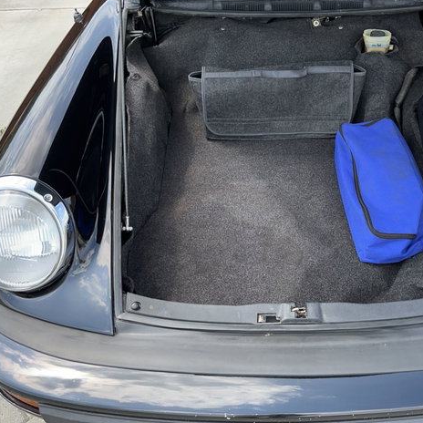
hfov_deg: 43.0
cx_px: 297
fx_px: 525
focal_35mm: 38
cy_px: 190
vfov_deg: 43.8
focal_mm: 5.1
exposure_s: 1/608
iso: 50
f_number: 1.6
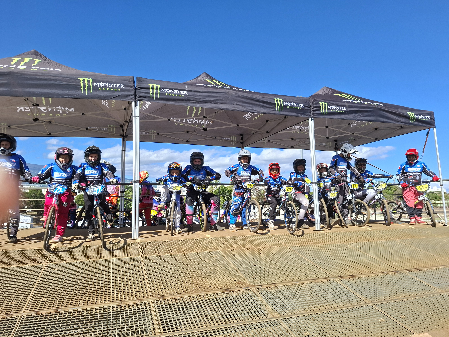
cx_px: 224
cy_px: 168
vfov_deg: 58.9
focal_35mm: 23
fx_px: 298
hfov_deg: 73.9
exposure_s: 1/1908
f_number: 1.8
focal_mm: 5.54
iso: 50
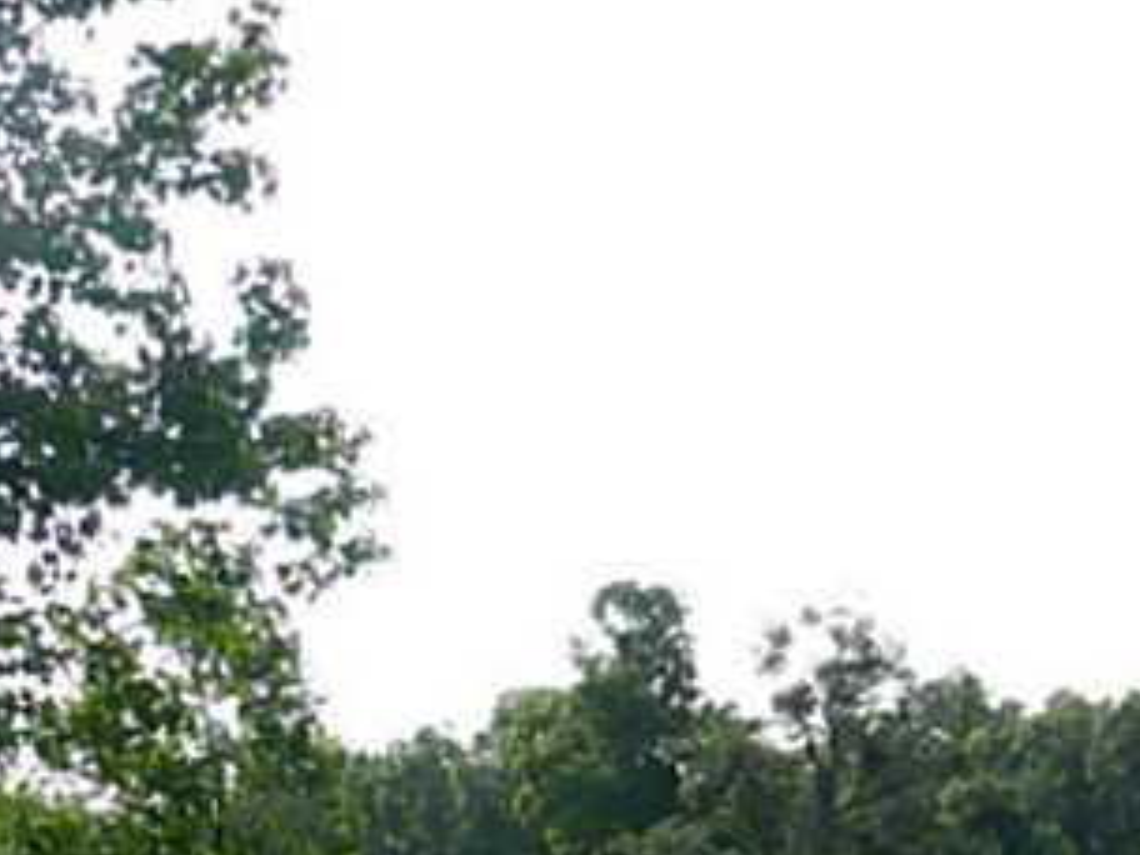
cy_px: 1114
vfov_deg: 11.9
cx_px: 281
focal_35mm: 121
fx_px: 3985
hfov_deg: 16.2
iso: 160
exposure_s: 1/400
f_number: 4.2
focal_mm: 8.1
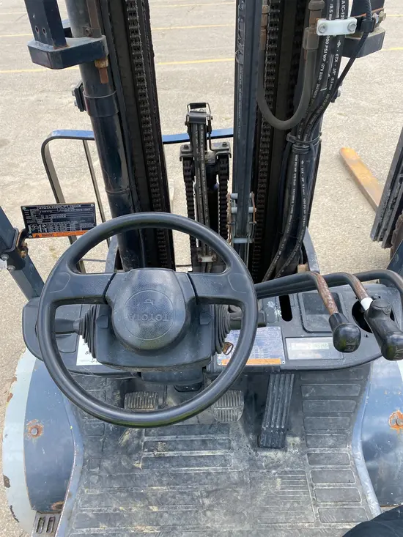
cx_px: 202
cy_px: 268
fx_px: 403
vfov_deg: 67.3
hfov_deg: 53.1
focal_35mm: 26
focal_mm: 4.25
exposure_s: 1/439
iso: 32
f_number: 1.8
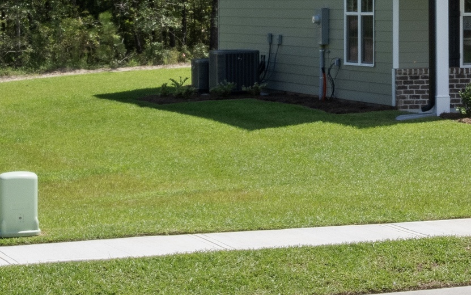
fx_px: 1451
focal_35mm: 113
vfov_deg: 11.1
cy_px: -159
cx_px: 753
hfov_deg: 16.4
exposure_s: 1/100
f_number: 18
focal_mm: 30
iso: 320
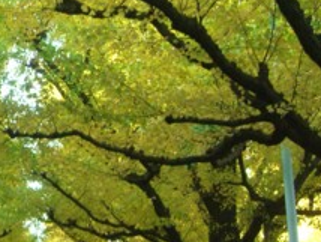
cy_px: 92
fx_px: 743
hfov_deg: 23.3
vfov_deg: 18.4
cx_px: -6
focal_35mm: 80
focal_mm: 7.9
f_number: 2.8
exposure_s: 1/100
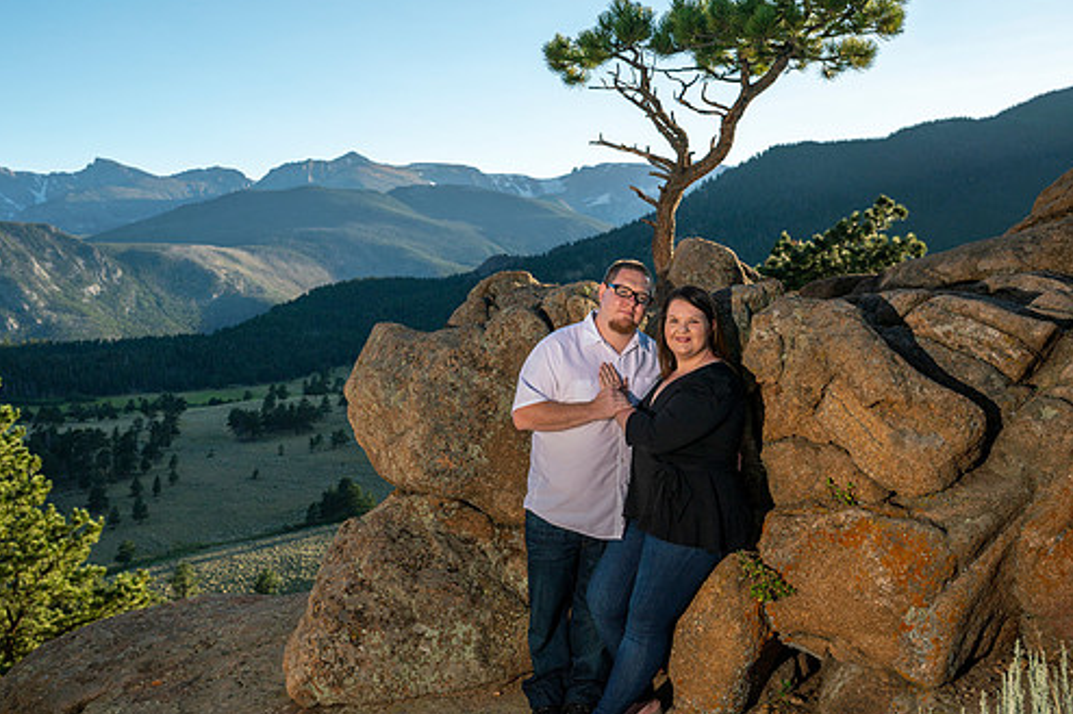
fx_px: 1400
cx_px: 452
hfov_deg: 41.8
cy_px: 387
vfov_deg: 28.6
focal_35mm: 47
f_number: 5
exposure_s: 1/800
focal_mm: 40
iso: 160
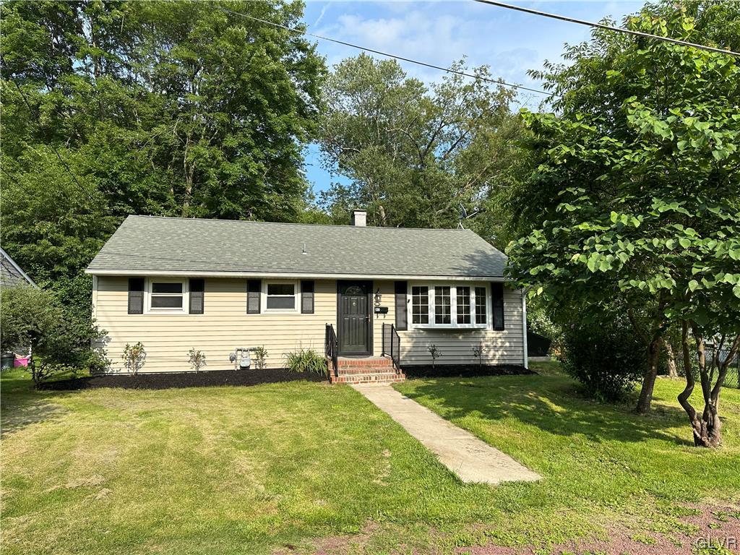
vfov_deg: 56.8
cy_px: 278
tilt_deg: +4.3
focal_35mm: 24
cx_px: 370
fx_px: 513
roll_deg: -0.3
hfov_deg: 71.6
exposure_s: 1/2732
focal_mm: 6.86
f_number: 1.78
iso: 80
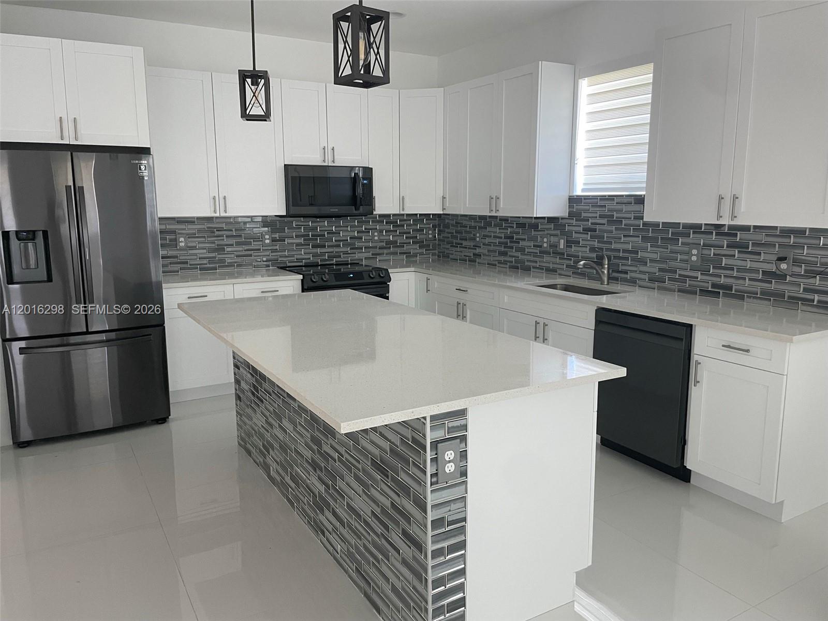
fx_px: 622
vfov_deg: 53.1
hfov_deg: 67.3
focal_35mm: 26
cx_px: 414
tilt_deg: -9.5
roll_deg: +1.0
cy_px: 310
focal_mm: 4.2
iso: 200
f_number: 1.6
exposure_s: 1/60
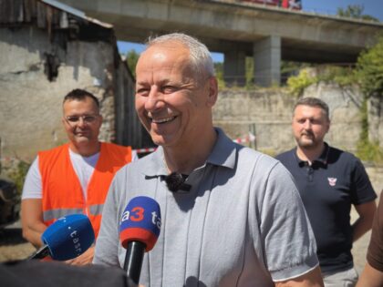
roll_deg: +0.8
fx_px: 531
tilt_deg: +0.9
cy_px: 144
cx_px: 192
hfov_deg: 39.7
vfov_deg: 30.3
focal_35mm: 48
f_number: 1.78
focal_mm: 6.76
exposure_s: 1/3891
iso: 80
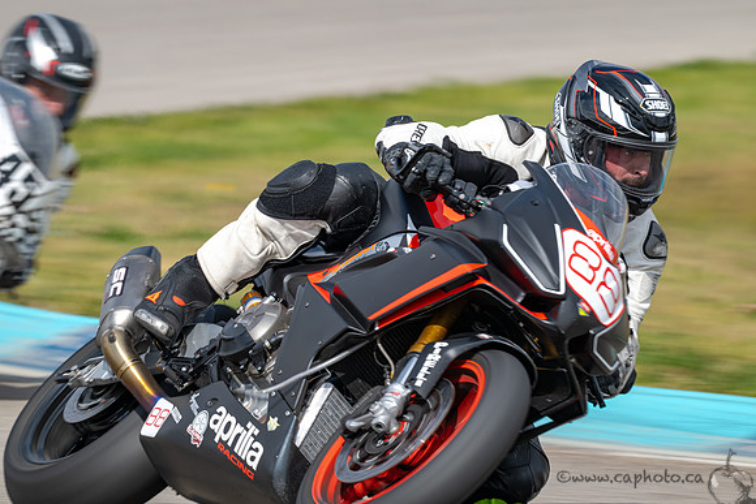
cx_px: 378
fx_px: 12602
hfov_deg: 3.4
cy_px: 252
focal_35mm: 600
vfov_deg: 2.3
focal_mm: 600
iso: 160
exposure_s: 1/160
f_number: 16
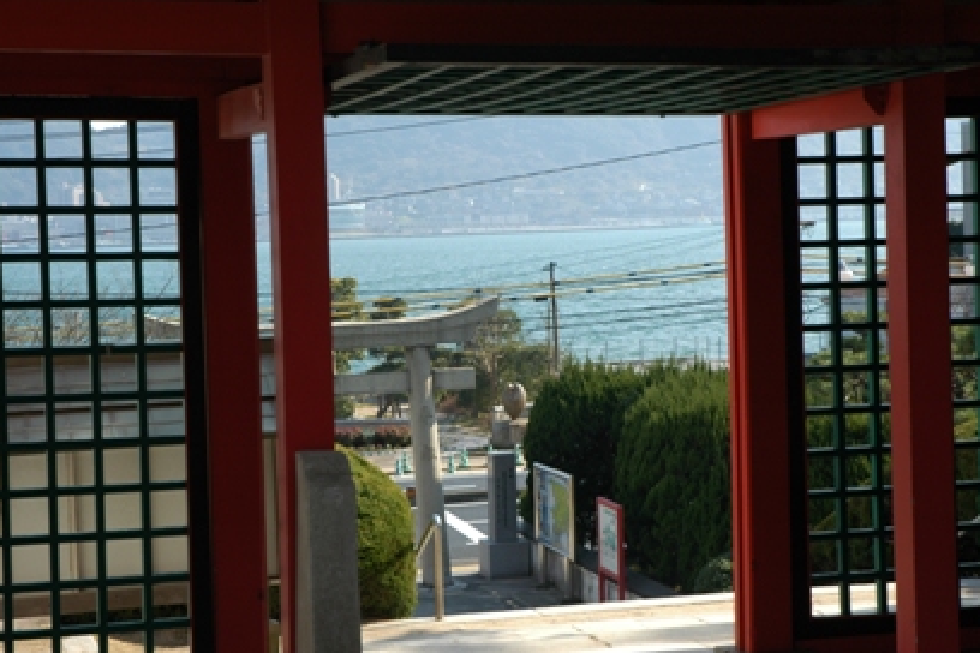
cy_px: 300
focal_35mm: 79
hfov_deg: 25.7
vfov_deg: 17.3
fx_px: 2150
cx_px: 536
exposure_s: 1/250
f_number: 8
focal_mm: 48
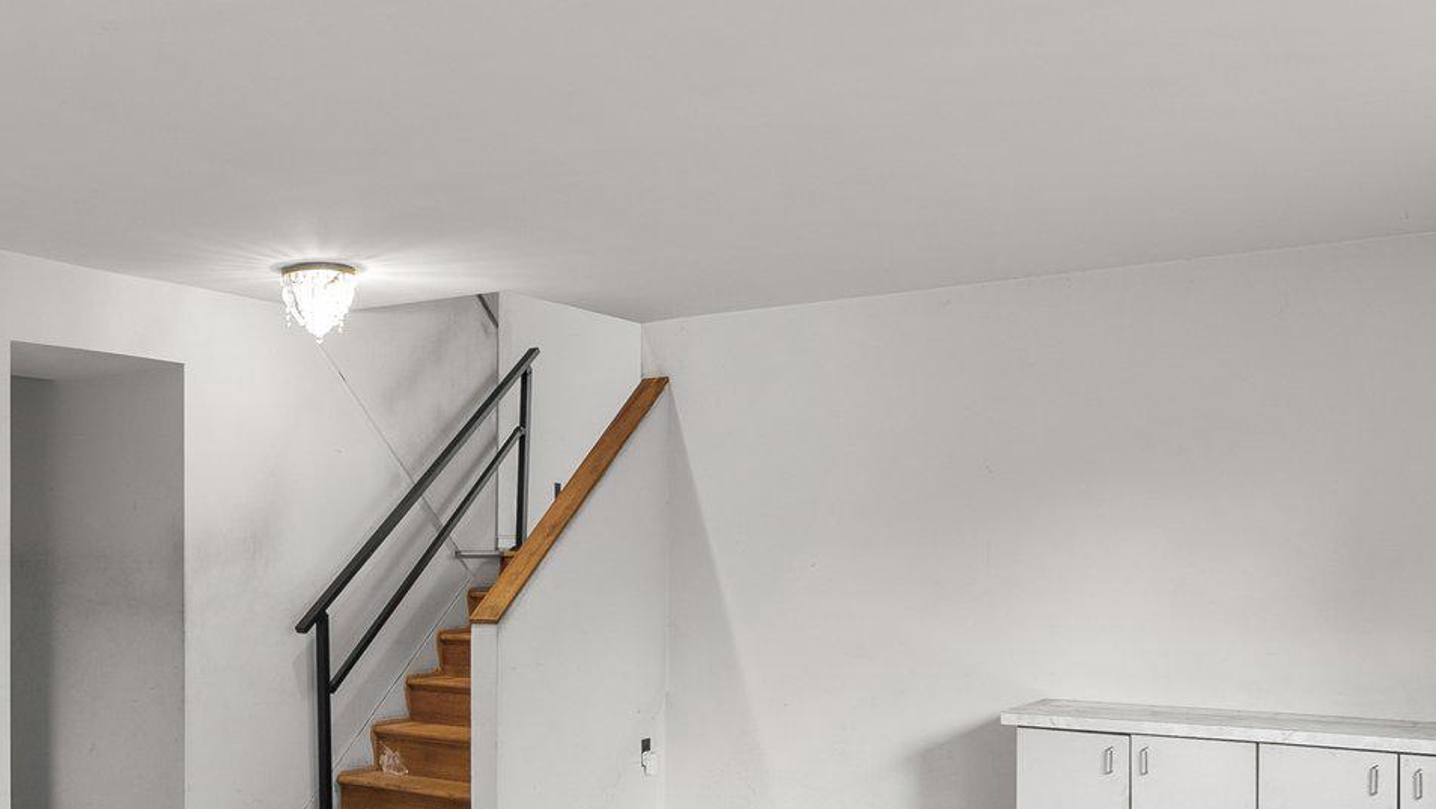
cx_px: 375
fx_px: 1371
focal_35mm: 36
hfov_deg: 53.0
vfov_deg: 32.7
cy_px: 498
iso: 125
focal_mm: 16
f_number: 8
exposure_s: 1/2
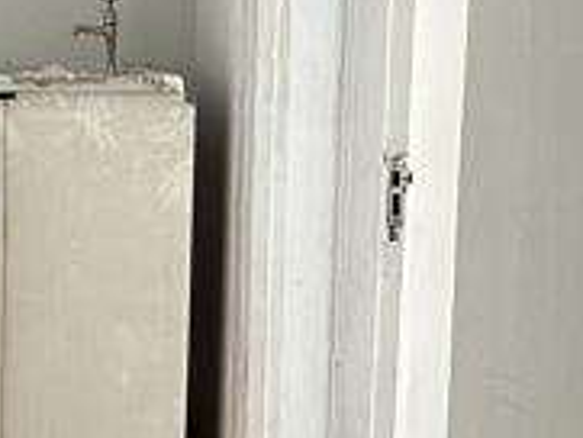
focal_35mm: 147
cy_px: 341
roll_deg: -1.2
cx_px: 122
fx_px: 2477
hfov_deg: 13.4
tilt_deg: -9.9
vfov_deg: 10.1
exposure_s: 1/60
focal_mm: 5.7
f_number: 1.5
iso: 250
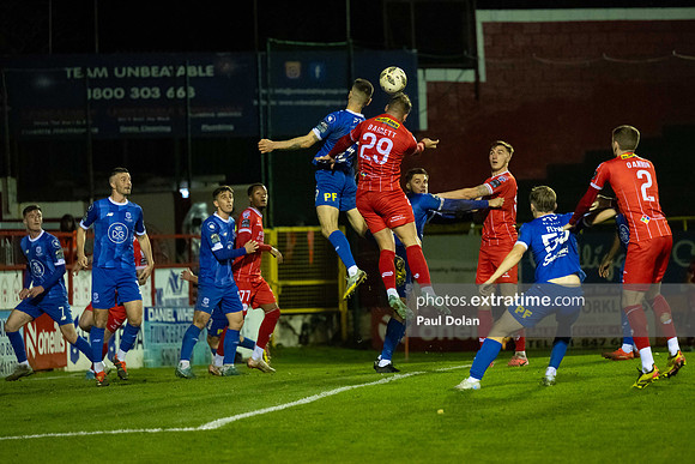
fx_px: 4191
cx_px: 404
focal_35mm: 217
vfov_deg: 6.3
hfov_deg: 9.5
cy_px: 193
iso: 8000
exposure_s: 1/1250
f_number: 3.2
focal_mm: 165
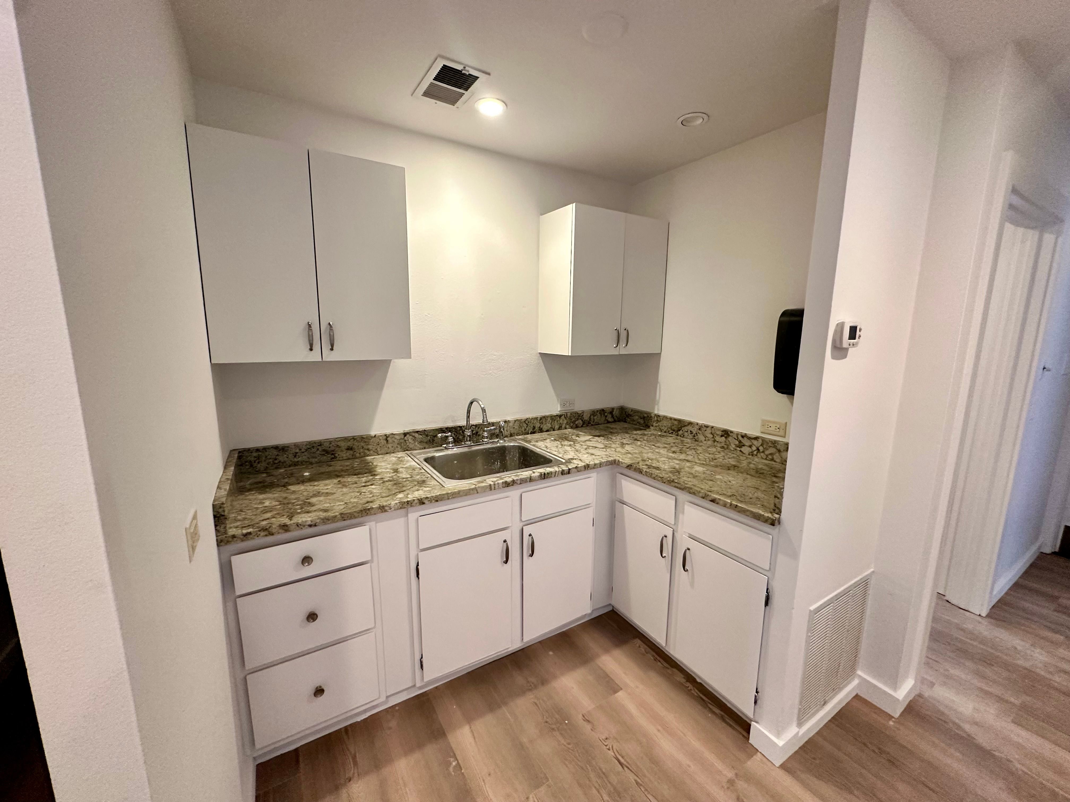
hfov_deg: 102.1
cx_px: 535
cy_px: 401
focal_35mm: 14
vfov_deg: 85.7
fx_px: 433
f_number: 2.2
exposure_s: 1/120
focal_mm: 2.22
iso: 250
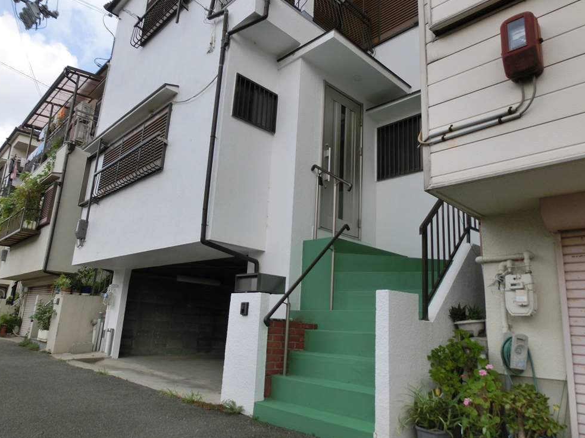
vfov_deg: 54.9
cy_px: 218
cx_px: 296
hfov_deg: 69.4
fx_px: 422
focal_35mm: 25
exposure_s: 1/1000
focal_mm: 4.24
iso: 80
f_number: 3
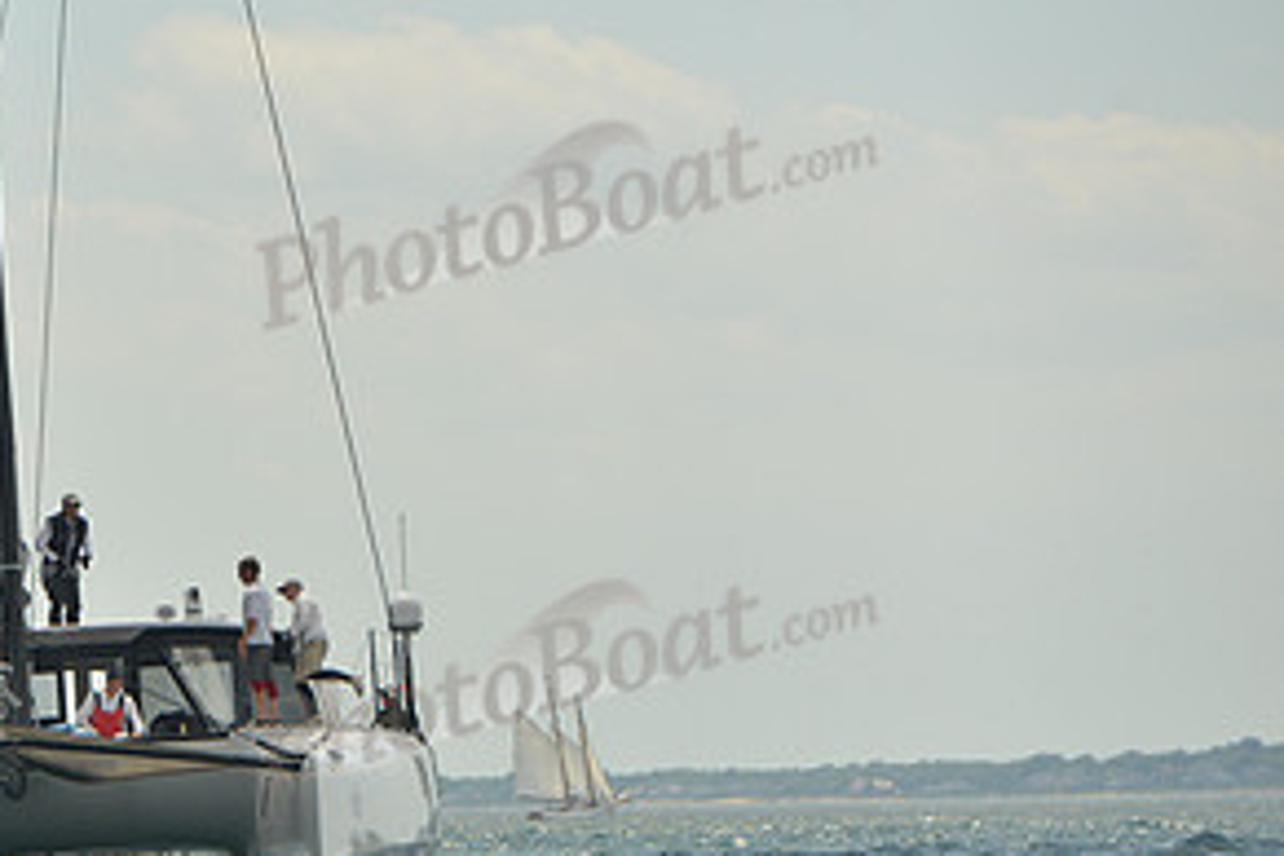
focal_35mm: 389
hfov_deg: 5.3
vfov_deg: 3.5
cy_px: 505
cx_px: 31
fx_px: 13873
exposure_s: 1/800
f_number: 6.3
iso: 400
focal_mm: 195
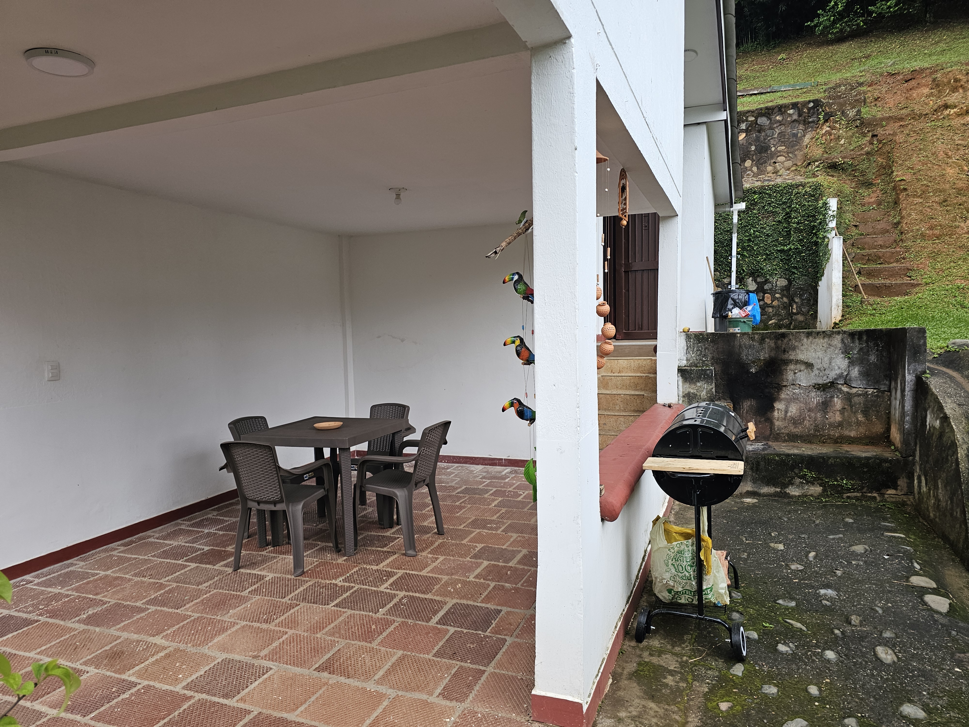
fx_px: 644
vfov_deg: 58.9
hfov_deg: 73.9
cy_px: 364
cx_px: 484
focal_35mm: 23
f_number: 1.7
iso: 100
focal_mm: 6.3
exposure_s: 1/207
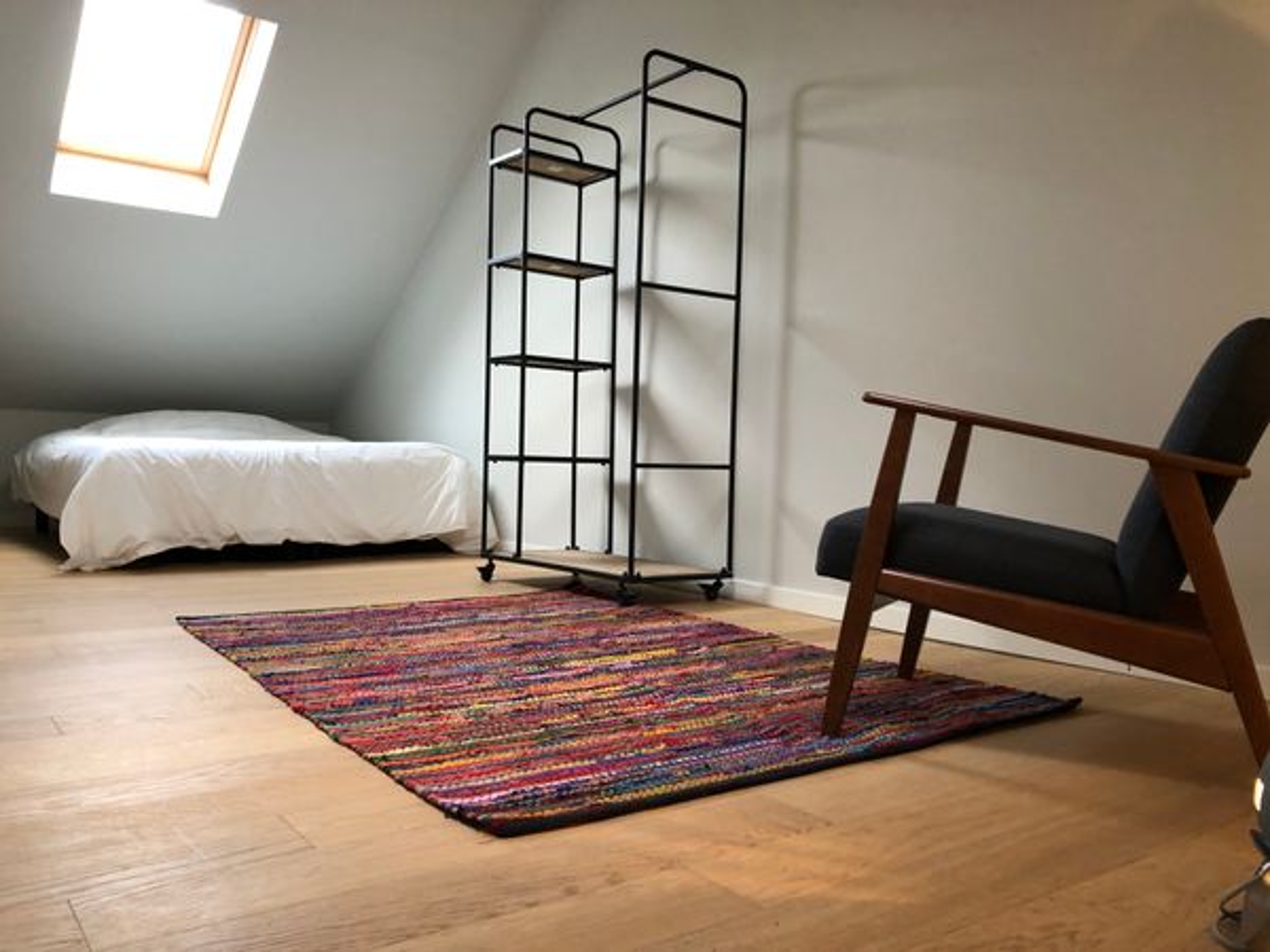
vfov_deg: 49.7
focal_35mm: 28
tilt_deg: -1.7
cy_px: 476
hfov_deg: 63.4
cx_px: 635
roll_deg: -1.8
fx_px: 1027
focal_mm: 4
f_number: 1.8
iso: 64
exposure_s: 1/17
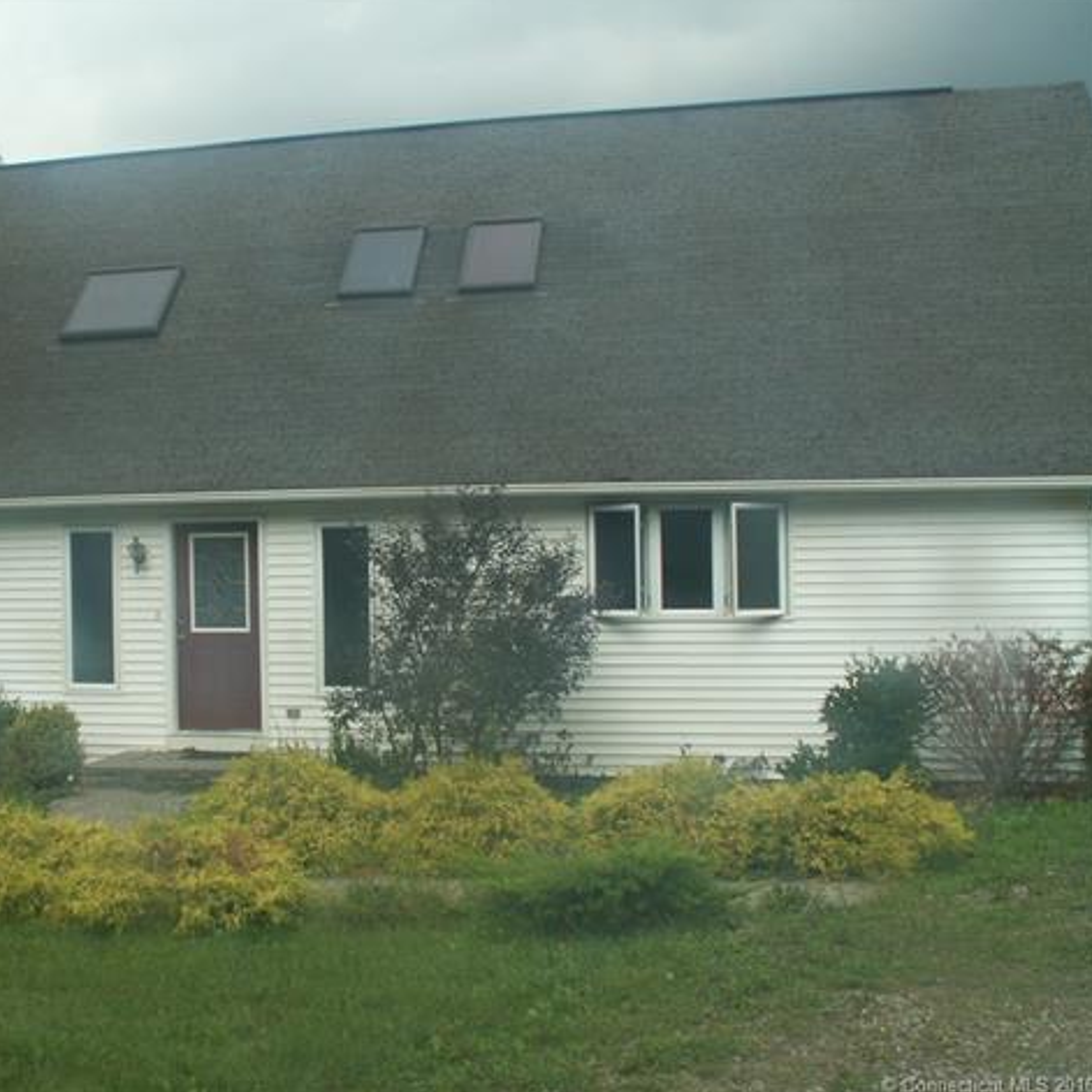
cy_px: 543
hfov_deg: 39.5
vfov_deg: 40.0
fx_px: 1499
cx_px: 362
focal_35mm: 42
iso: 50
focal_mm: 5.86
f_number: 5.6
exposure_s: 1/200
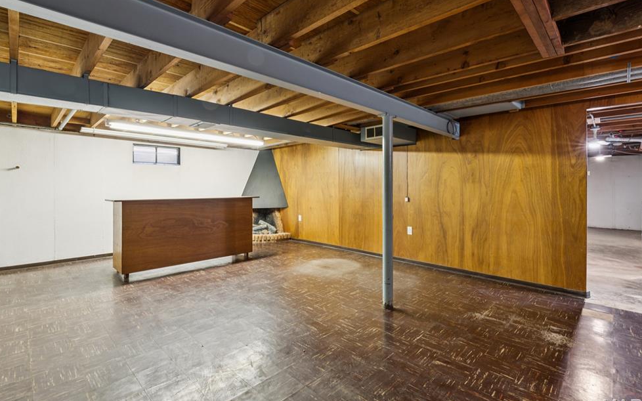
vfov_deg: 68.1
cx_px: 332
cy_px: 196
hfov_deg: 94.5
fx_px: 297
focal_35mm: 17
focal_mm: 15.9
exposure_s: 2
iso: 320
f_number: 13
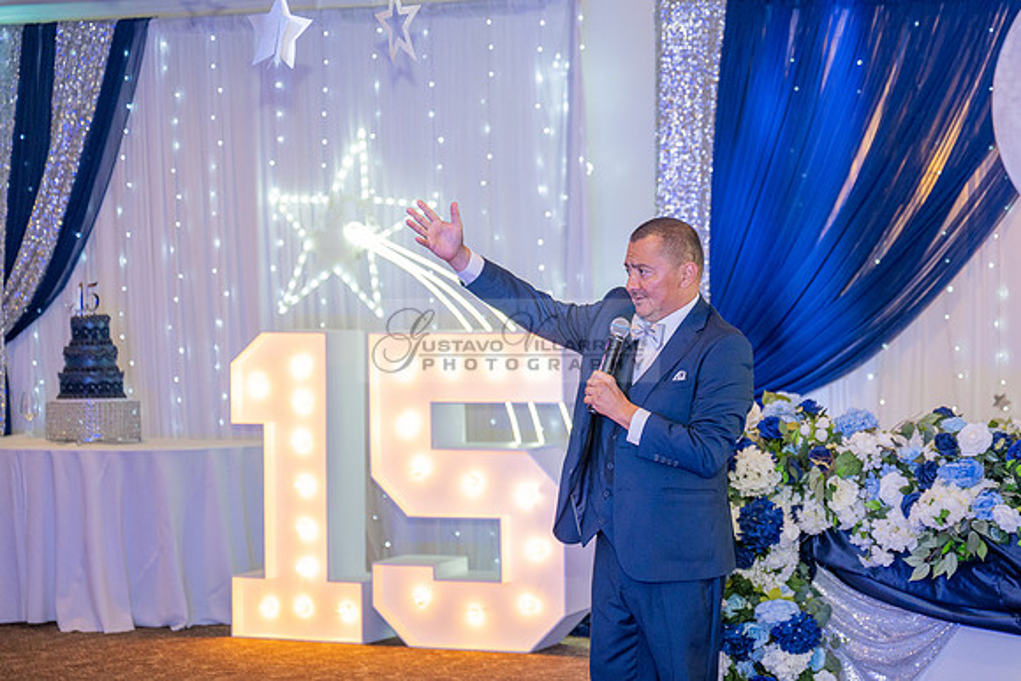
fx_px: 2494
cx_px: 640
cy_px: 349
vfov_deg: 15.6
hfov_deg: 23.1
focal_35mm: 88
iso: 1000
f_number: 2.8
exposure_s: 1/200
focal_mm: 70
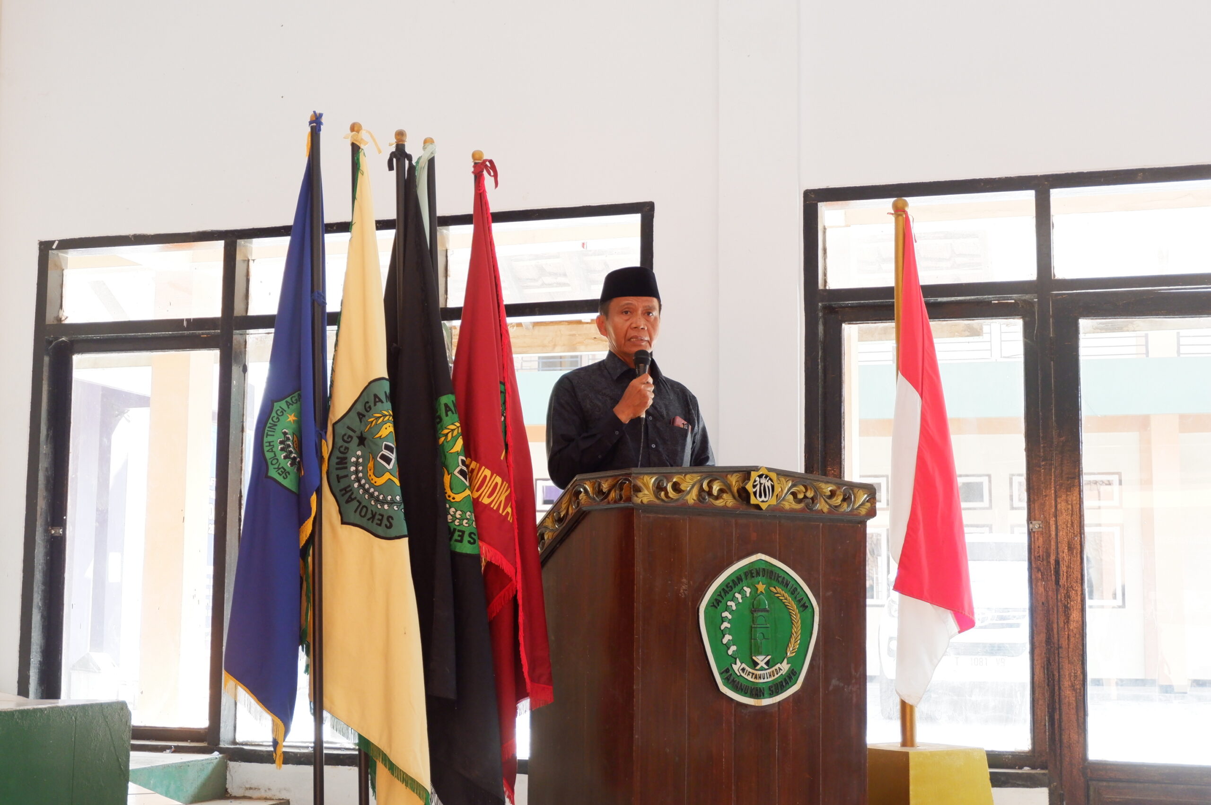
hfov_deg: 38.9
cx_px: 606
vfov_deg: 26.4
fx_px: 1714
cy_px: 402
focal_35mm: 51
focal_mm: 34
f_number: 5
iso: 1600
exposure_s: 1/125
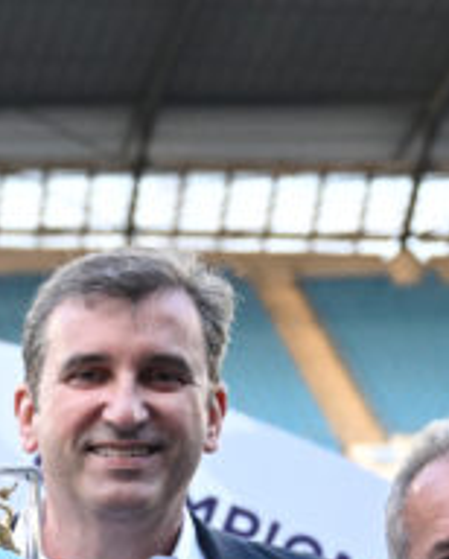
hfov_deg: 7.3
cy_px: 782
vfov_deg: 9.2
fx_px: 3400
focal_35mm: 205
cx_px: -452
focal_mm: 41
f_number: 2.8
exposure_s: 1/800
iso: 1250
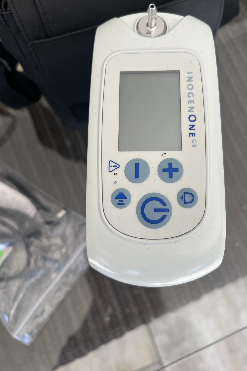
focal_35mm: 28
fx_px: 288
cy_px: 179
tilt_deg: -75.4
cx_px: 140
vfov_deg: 65.5
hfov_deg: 46.3
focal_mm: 5.7
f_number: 1.5
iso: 50
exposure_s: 1/509
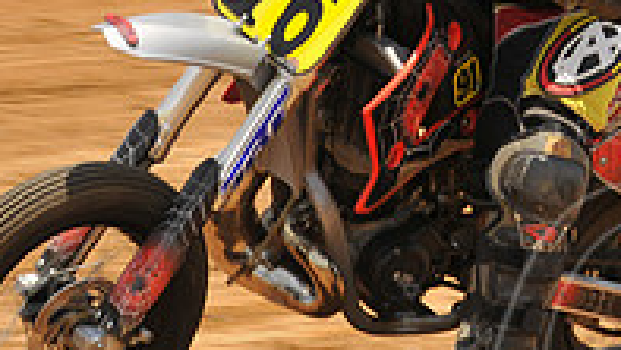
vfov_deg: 1.7
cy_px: 20
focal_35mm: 717
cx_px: 583
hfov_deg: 3.0
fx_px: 11804
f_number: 9
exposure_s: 1/400
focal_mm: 155
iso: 200
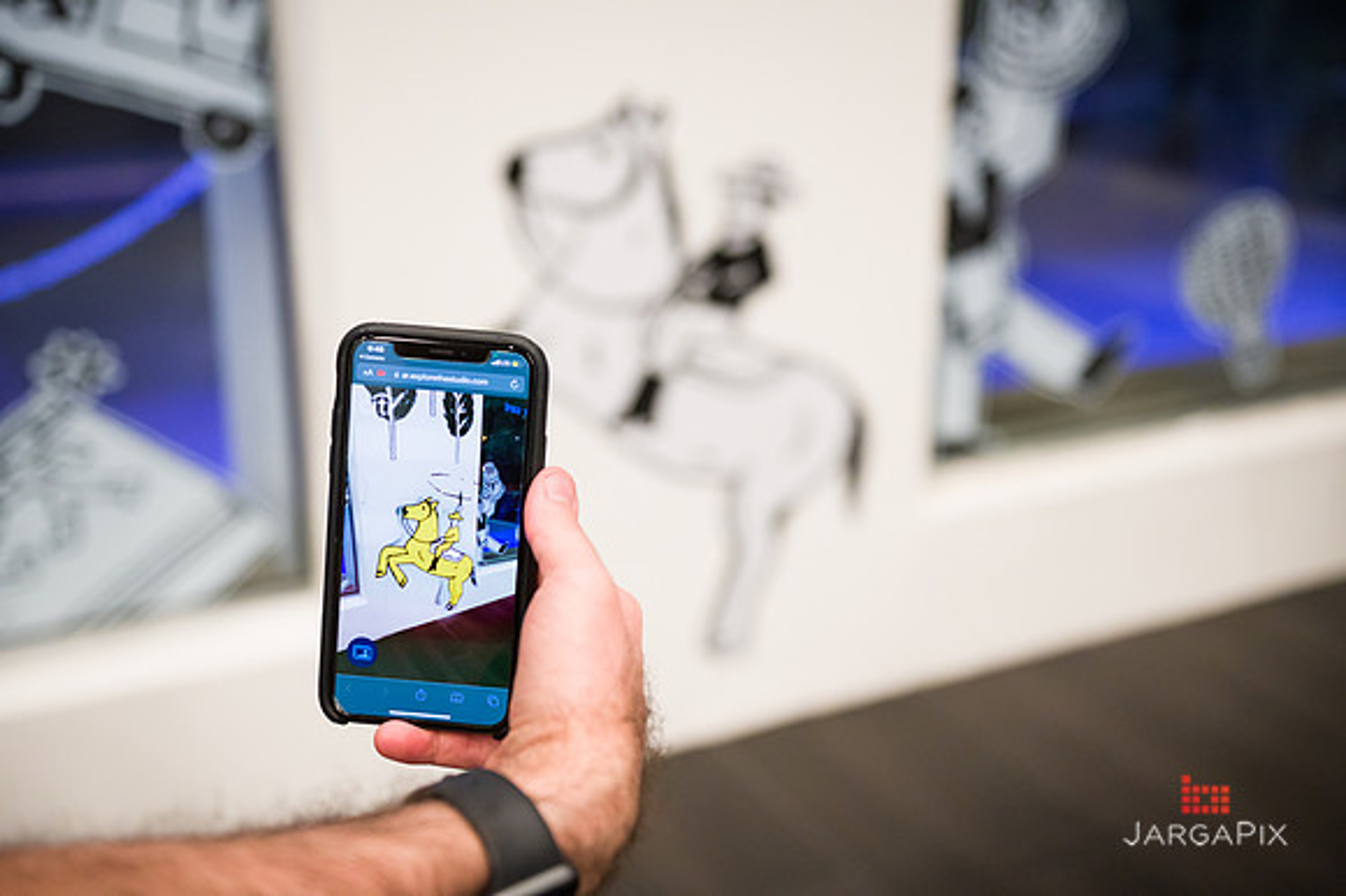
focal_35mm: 44
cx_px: 673
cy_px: 448
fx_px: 1644
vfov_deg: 30.5
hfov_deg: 44.5
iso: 2500
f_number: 3.2
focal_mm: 44
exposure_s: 1/250
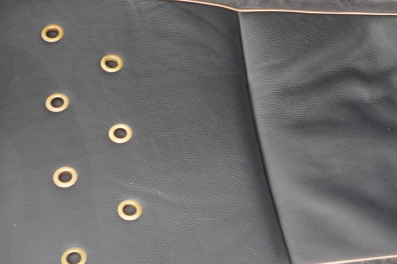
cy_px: -96
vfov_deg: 11.6
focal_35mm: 114
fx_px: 1257
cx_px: 342
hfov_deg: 17.7
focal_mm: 29
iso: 1250
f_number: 5.6
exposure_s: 1/15
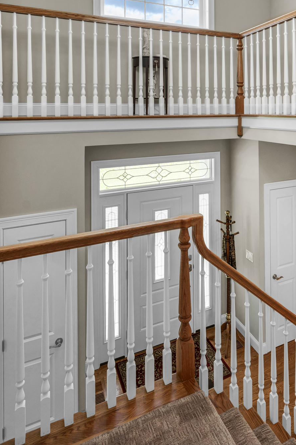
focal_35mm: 24
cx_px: 199
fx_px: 296
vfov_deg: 69.2
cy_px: 115
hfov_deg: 52.0
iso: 320
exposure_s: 1/80
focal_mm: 14
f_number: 7.1
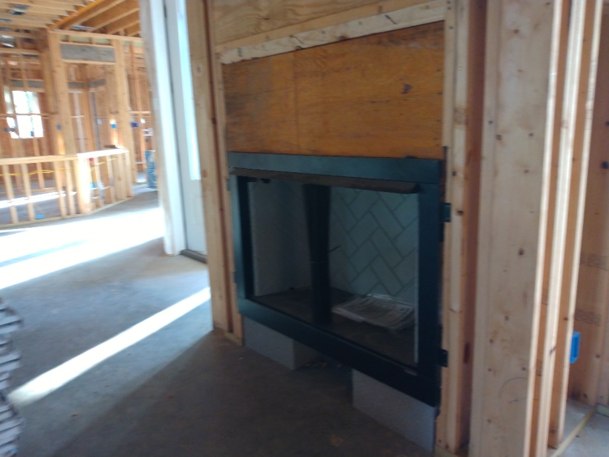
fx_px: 352
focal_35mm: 20
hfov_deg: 81.7
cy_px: 228
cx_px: 304
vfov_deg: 66.0
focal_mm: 3.54
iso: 281
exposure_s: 1/30
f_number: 2
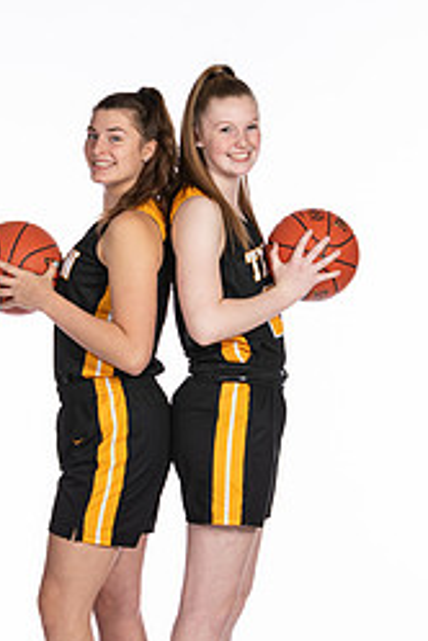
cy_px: 371
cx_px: 165
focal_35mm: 203
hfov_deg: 6.8
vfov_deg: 10.1
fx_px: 3620
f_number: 5.6
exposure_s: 1/100
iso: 100
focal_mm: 75
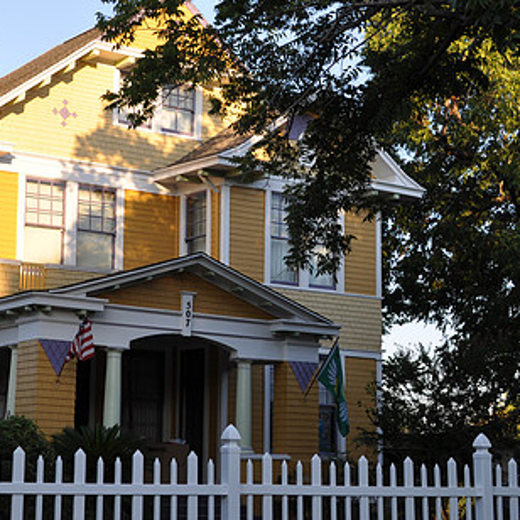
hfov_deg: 20.6
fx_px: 1424
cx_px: 181
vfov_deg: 20.7
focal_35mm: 84
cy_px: 254
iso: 200
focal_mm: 35
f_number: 9
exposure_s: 1/80
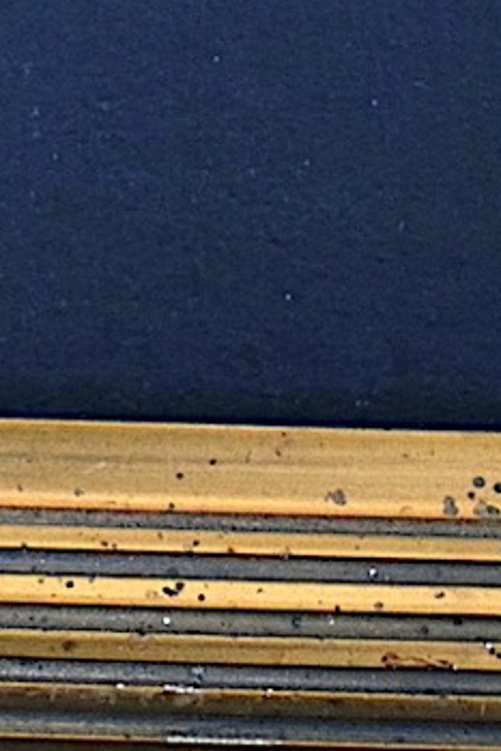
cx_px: -241
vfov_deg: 12.6
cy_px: -84
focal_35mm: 160
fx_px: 3331
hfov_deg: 8.4
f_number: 4.2
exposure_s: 1/30
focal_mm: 31
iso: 2500
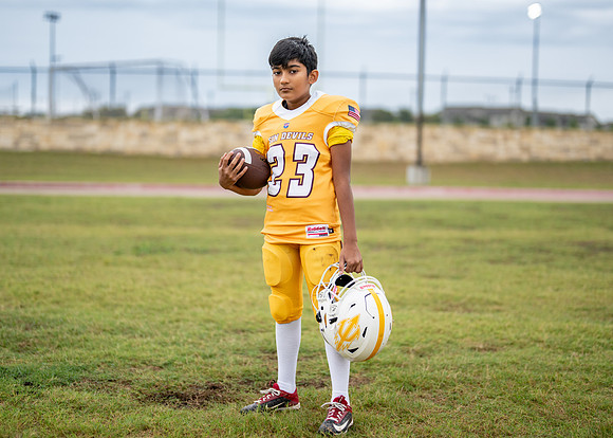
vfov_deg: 23.6
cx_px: 306
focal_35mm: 60
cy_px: 198
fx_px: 1046
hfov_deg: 32.7
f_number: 1.2
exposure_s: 1/1600
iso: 320
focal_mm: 50
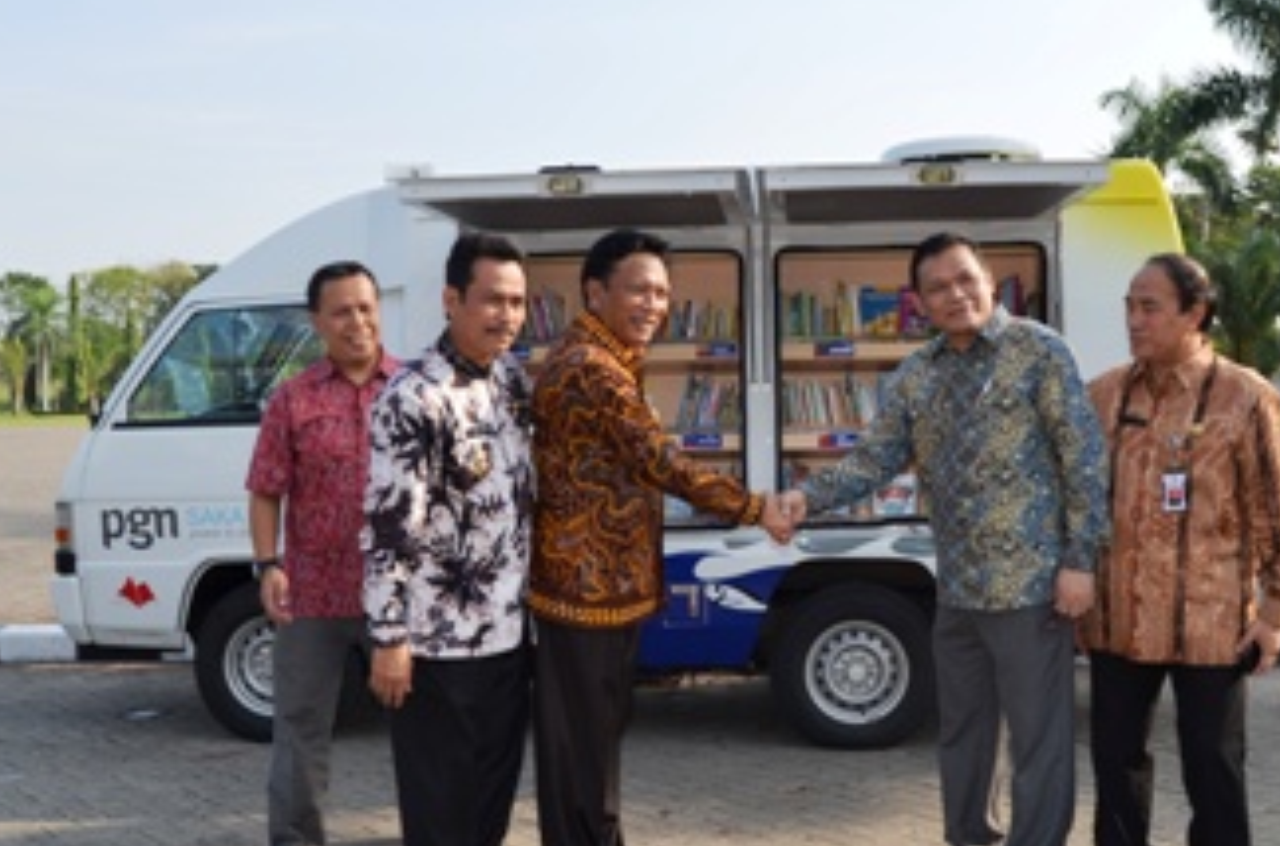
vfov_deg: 31.6
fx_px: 1489
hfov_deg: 46.5
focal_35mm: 42
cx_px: 705
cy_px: 490
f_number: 6.3
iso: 100
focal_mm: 20
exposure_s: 1/200
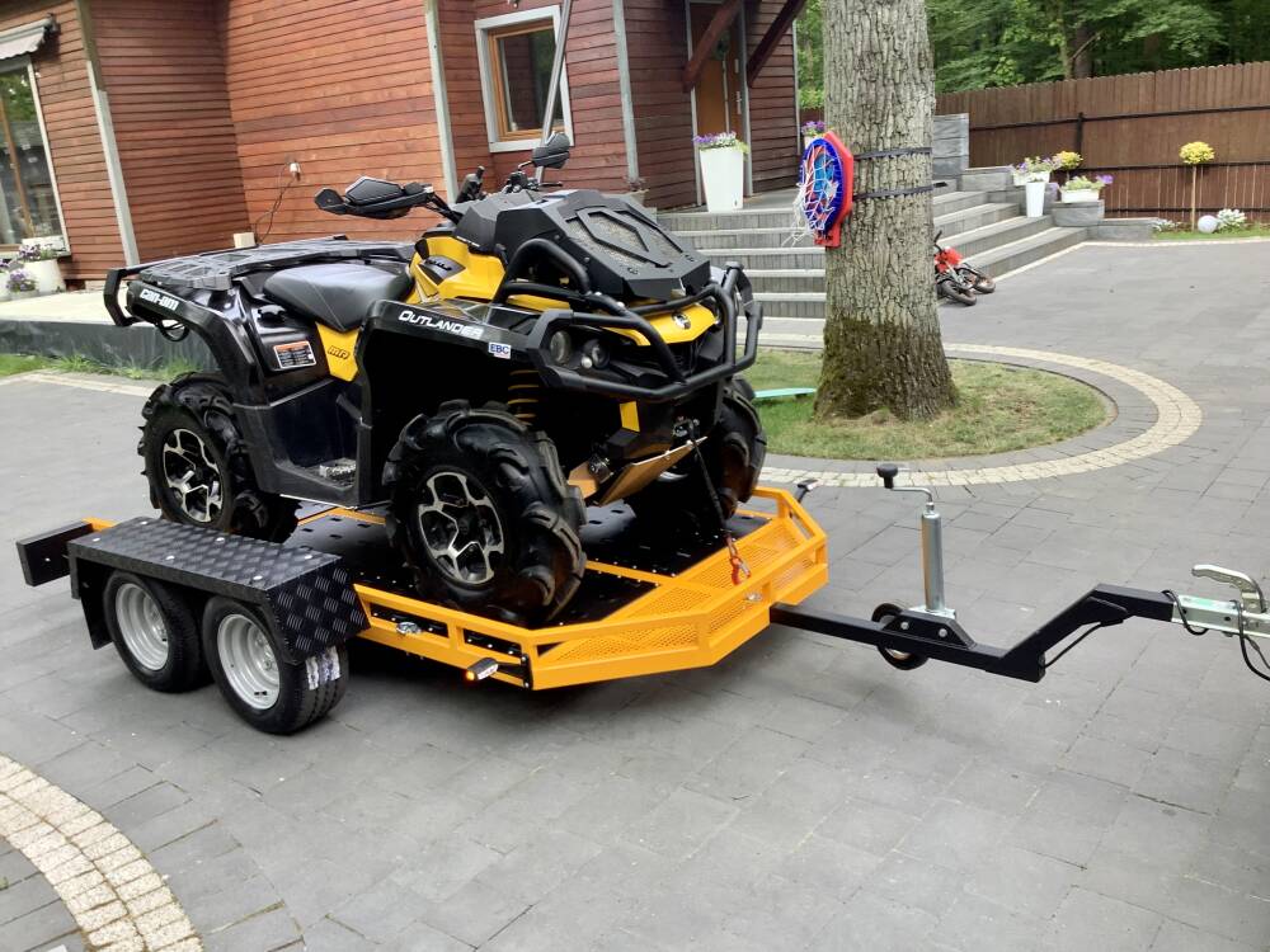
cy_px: 476
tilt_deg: -16.9
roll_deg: +5.4
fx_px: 1137
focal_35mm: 31
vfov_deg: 45.4
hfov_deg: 58.4
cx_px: 635
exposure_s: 1/120
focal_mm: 3.3
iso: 50
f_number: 2.4
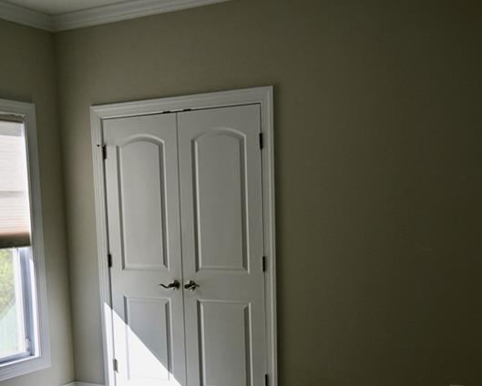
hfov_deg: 38.0
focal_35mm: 49
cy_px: 295
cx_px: 248
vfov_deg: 30.3
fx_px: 700
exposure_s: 1/250
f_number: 4.5
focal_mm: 18
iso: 200
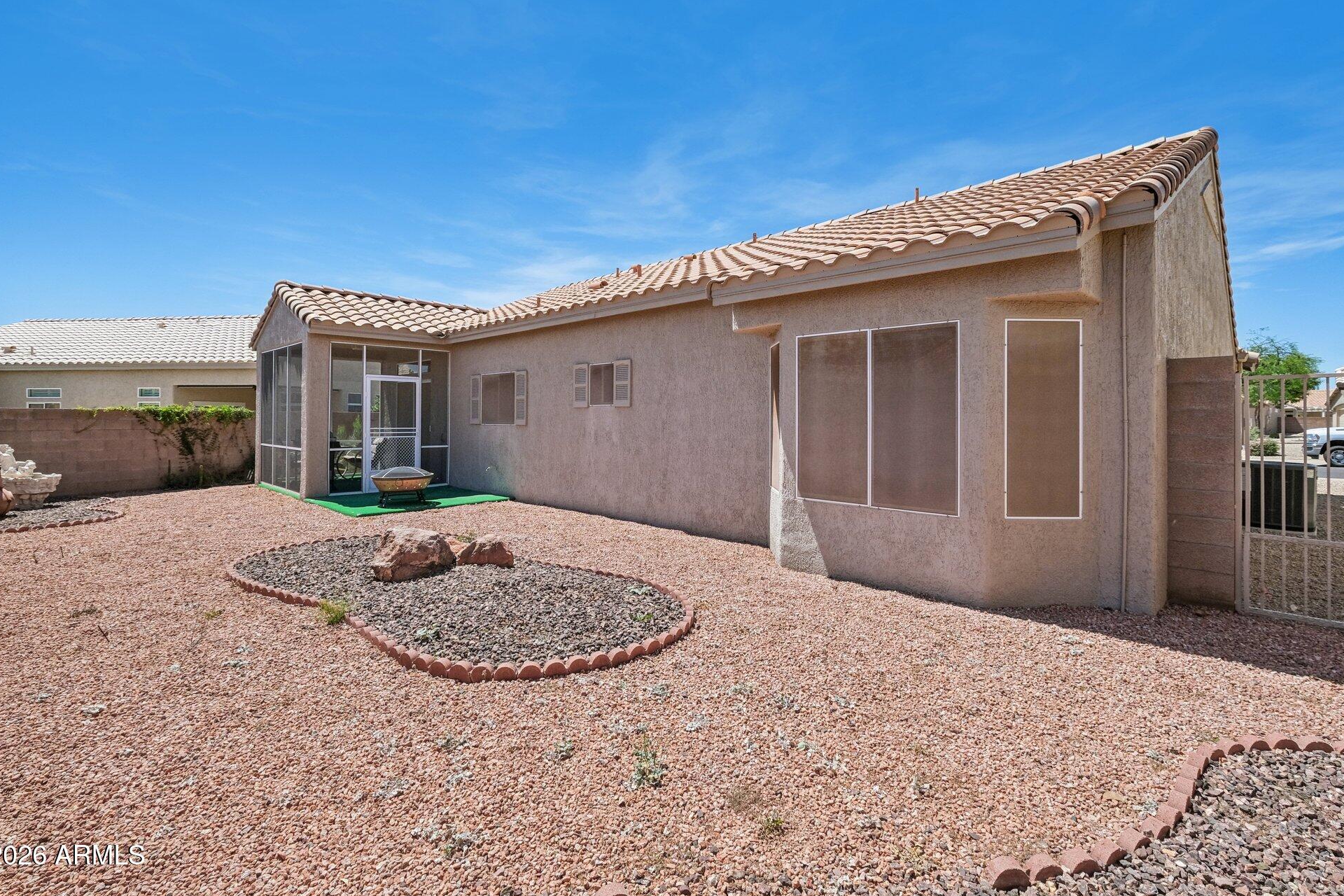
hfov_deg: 96.7
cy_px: 421
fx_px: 597
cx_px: 701
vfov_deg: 73.7
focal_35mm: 16
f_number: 8
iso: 400
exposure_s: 1/1000
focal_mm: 10
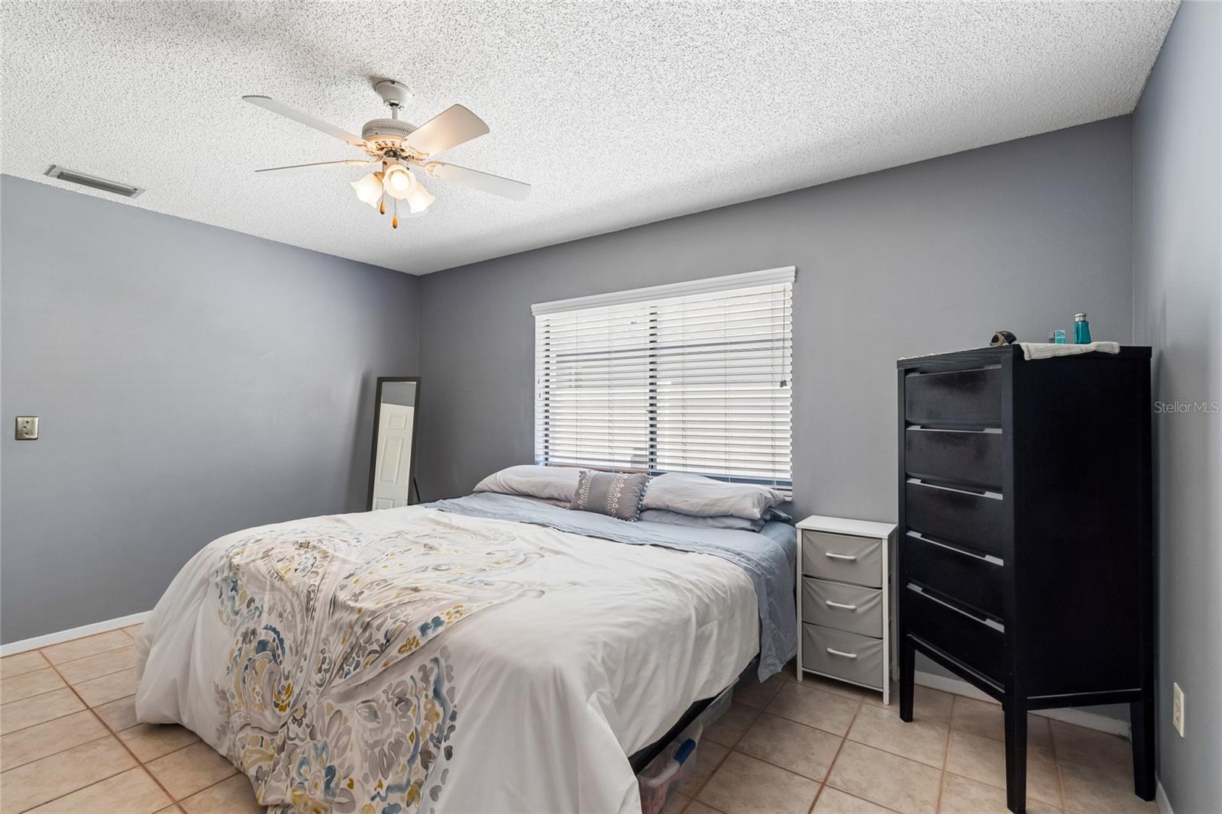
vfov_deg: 77.3
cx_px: 611
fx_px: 509
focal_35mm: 15
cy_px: 407
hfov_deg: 100.4
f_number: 7.1
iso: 100
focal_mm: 10
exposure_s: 1/40
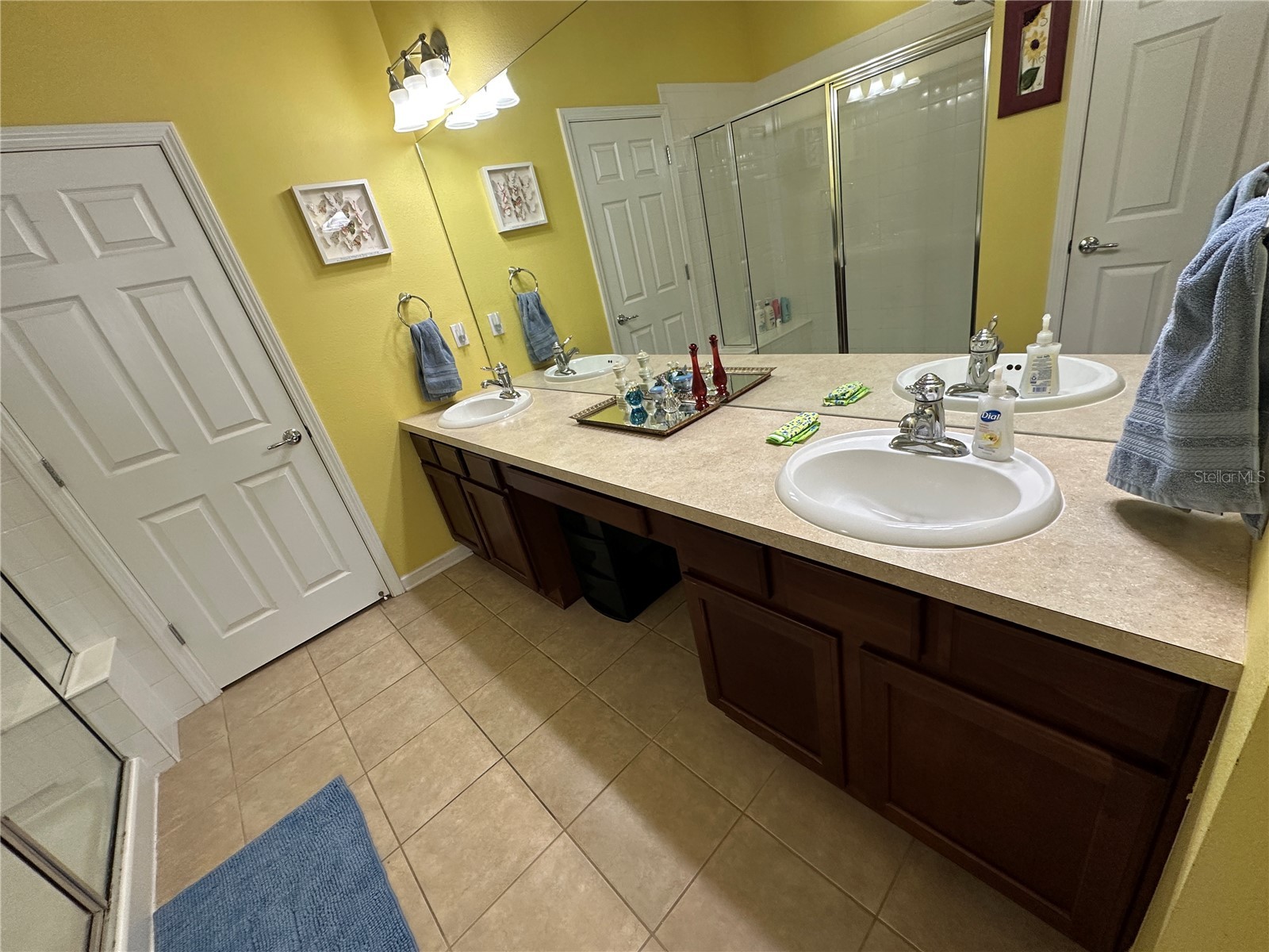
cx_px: 634
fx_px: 513
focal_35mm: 14
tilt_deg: -24.1
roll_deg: +11.9
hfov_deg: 102.1
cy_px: 476
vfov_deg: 85.7
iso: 200
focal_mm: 2.22
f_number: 2.2
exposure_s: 1/120
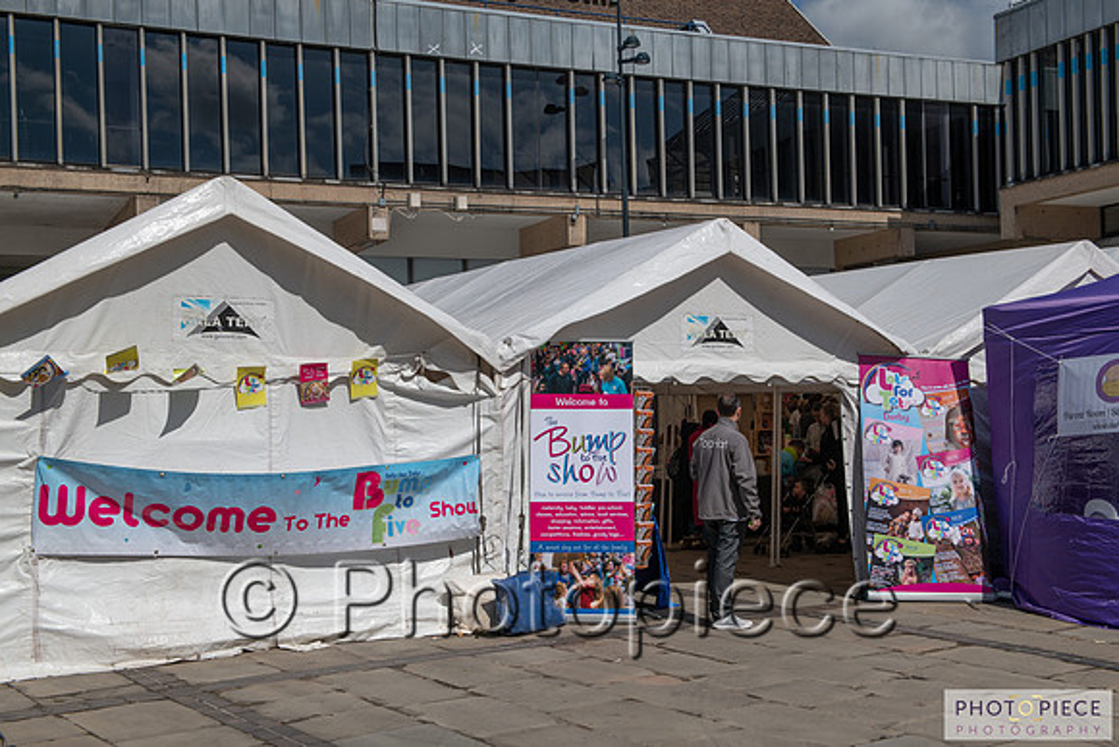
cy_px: 374
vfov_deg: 30.5
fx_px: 1368
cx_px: 560
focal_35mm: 44
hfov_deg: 44.5
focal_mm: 44
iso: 90
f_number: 6.3
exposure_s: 1/2500
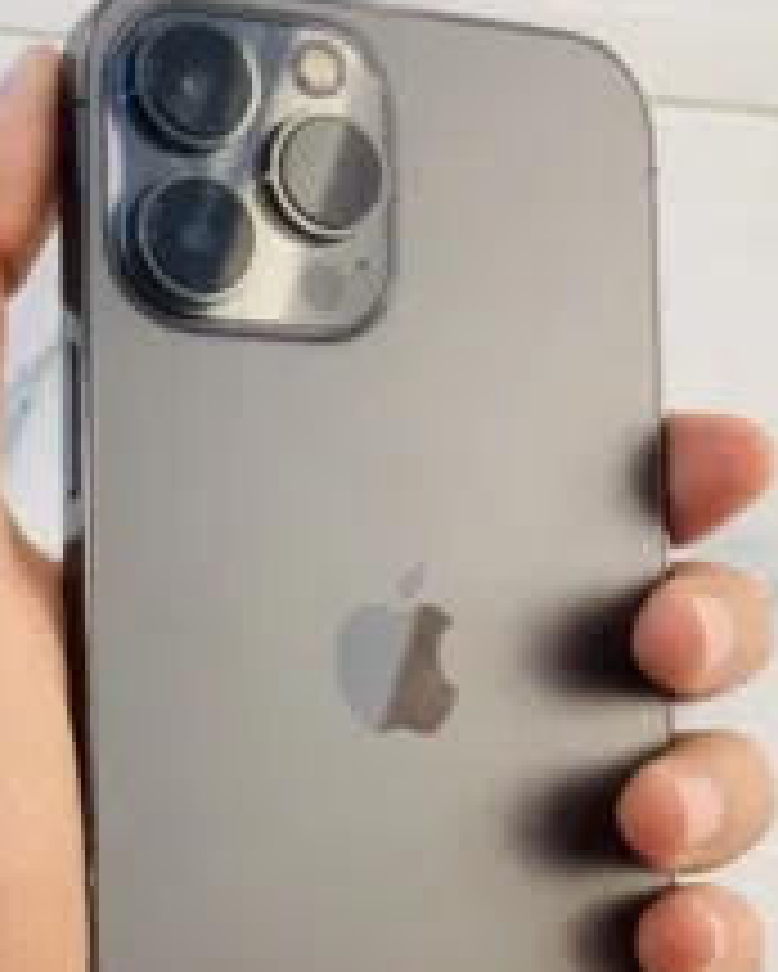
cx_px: 378
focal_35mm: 94
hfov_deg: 16.4
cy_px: 598
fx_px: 2704
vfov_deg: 20.3
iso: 40
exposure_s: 1/100
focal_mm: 6
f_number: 2.4
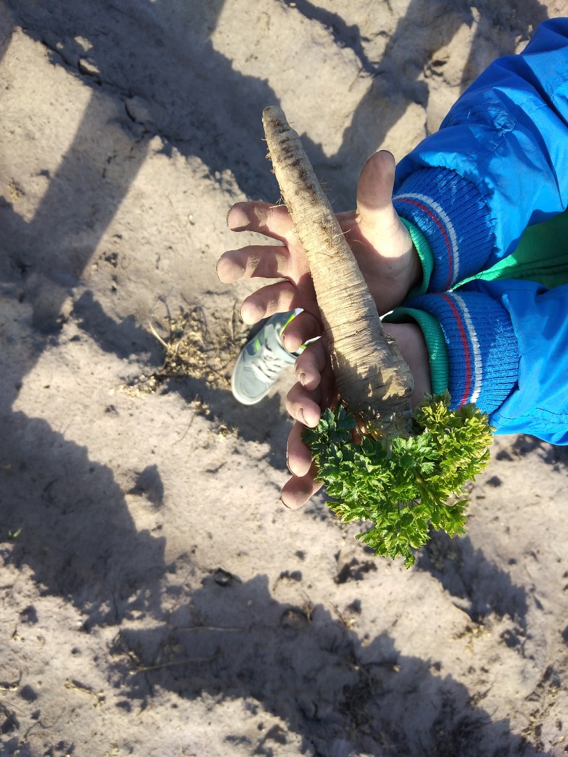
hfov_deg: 53.1
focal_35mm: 26
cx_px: 284
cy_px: 378
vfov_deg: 67.3
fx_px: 568
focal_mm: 3.6
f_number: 1.8
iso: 100
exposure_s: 1/398
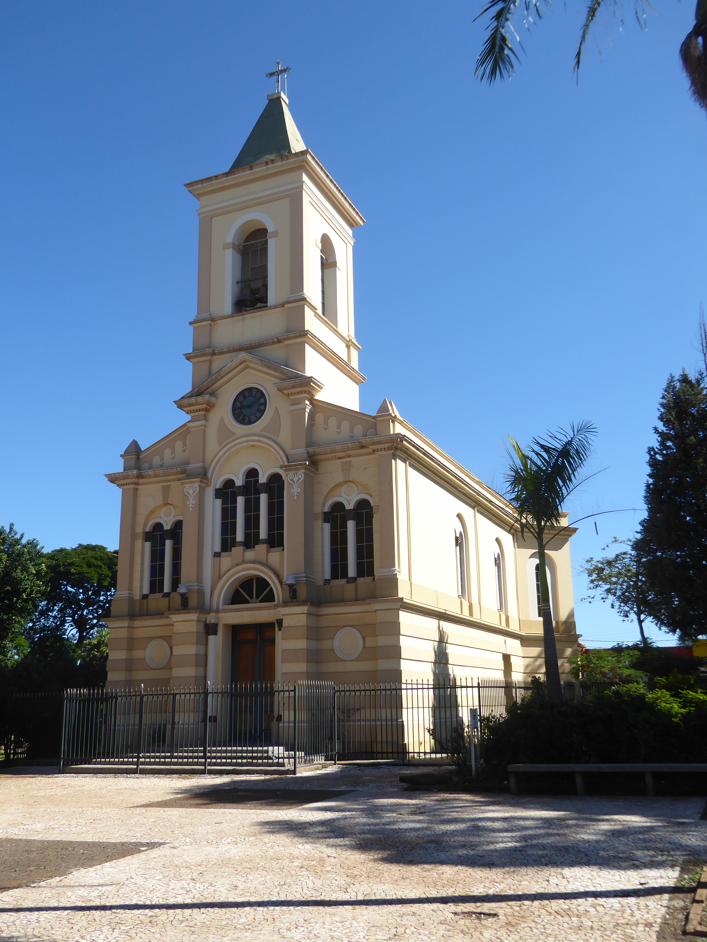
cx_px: 354
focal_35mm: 34
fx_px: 926
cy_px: 471
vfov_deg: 54.0
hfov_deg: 41.8
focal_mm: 5.8
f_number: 3.6
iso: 80
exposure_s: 1/640
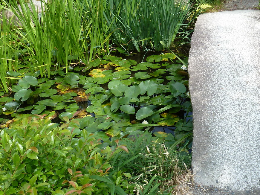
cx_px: 223
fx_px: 345
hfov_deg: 39.0
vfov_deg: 30.4
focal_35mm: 46
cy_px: 28
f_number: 4
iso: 80
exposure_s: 1/250
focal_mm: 4.1
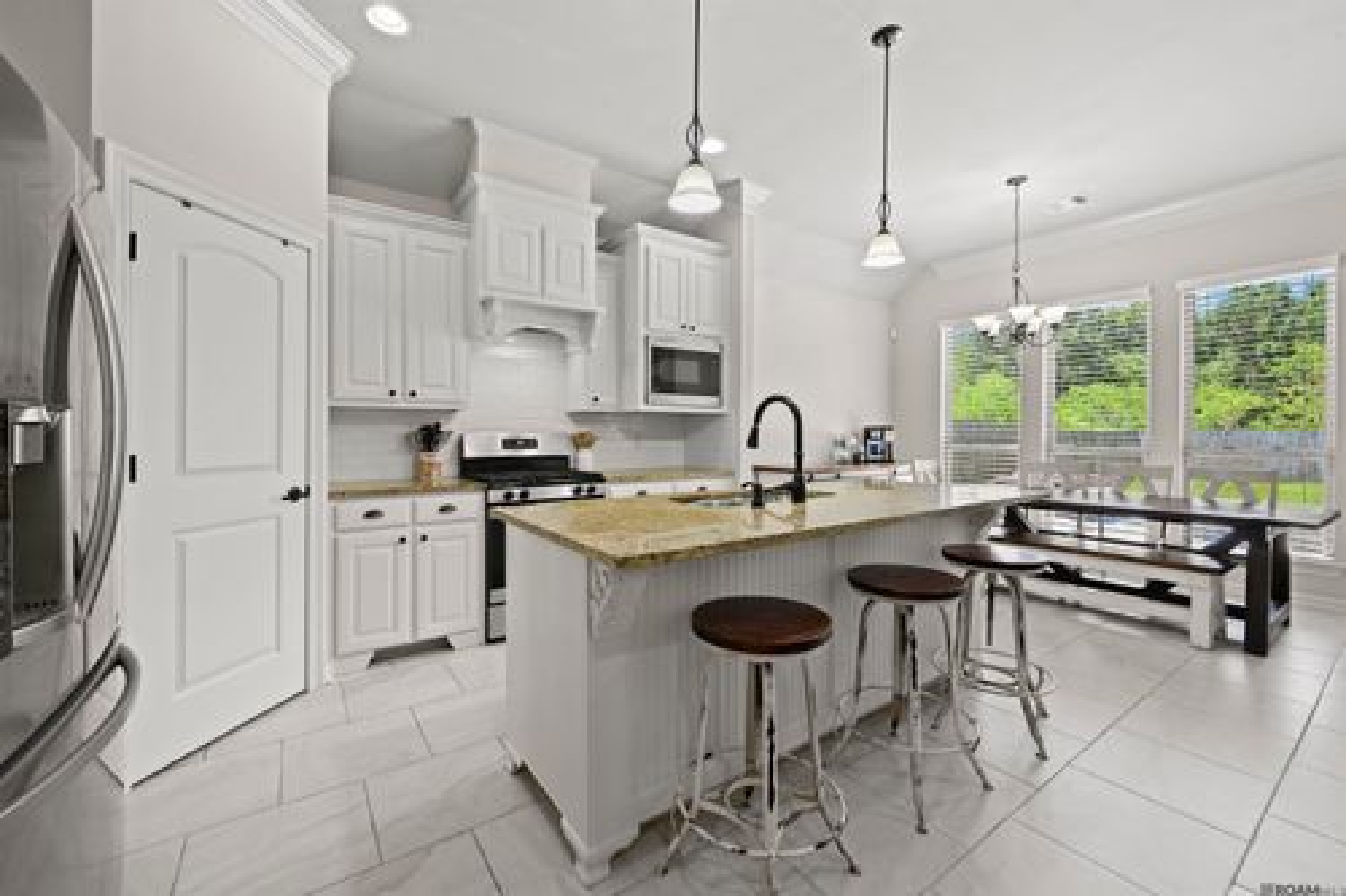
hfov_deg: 104.3
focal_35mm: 14
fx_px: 523
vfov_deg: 81.2
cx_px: 673
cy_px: 448
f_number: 14
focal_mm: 14
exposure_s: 1.3
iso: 200
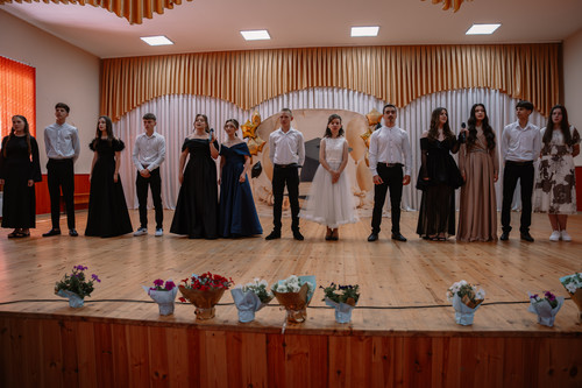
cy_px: 194
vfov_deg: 53.1
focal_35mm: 24
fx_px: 388
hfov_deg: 73.8
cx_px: 291
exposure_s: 1/250
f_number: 2.8
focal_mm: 24
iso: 640
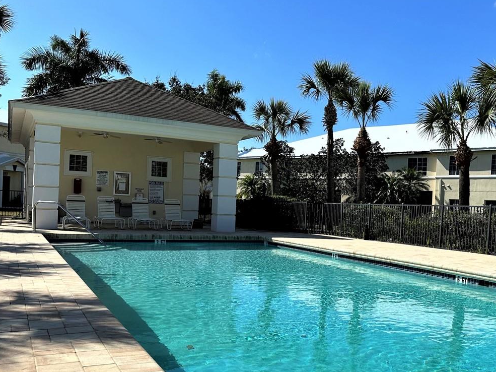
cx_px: 348
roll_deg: -2.3
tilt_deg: -1.2
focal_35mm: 39
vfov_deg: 36.7
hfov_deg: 46.8
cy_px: 224
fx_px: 559
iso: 80
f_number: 1.78
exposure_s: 1/7576
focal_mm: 6.86
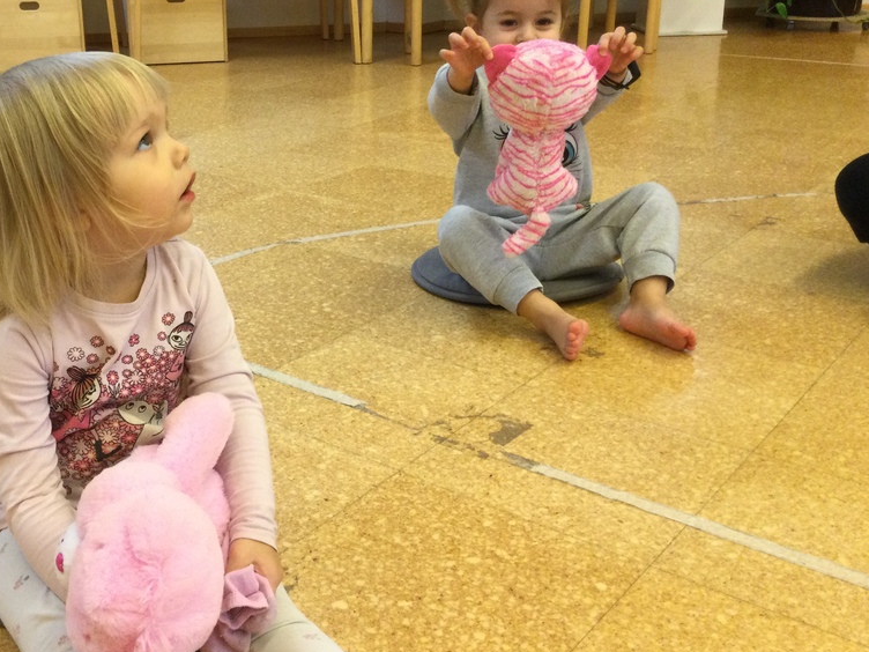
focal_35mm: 44
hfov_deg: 42.1
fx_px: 1105
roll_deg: +1.4
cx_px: 256
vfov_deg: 32.7
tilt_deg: -18.1
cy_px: 230
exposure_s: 1/33
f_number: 2.4
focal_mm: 3.3
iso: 64
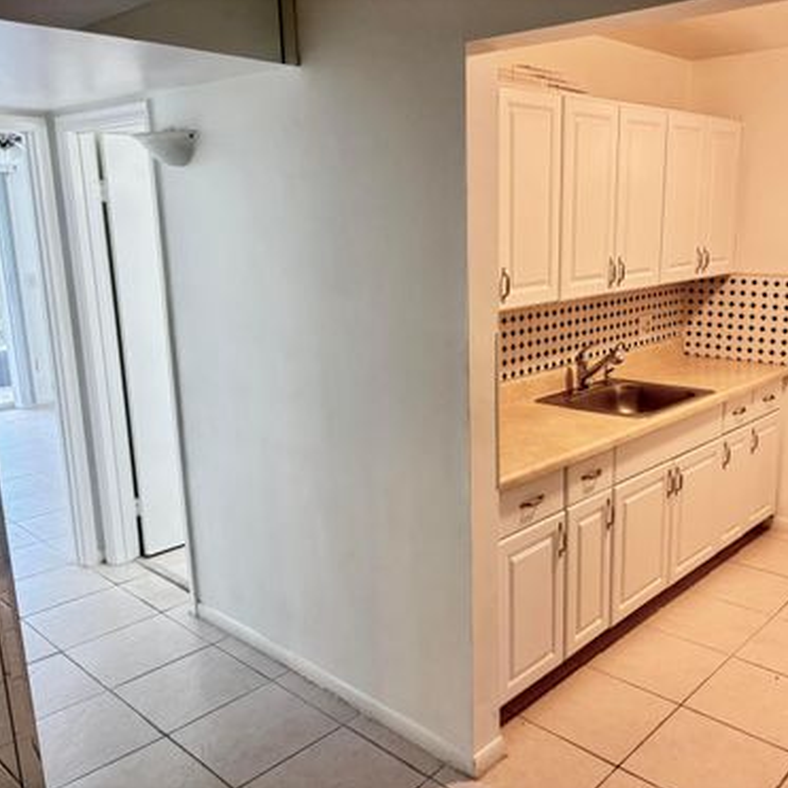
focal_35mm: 31
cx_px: 478
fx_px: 798
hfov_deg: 52.1
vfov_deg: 52.5
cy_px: 394
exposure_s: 1/60
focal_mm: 5.96
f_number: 1.6
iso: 320
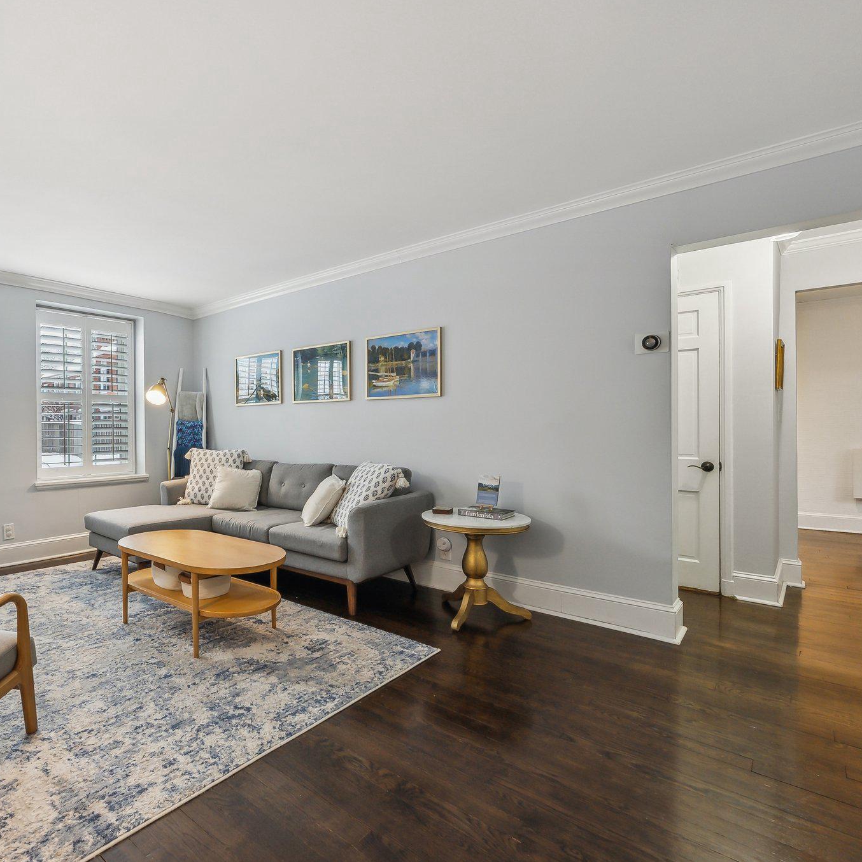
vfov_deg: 80.7
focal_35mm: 18
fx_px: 507
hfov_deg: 78.2
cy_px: 429
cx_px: 290
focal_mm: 14
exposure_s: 1/40
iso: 640
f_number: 7.1
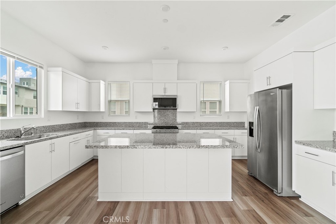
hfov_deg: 100.4
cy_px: 112
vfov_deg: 77.3
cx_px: 168
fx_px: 140
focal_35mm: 15
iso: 800
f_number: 5.6
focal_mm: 10
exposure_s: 1/50
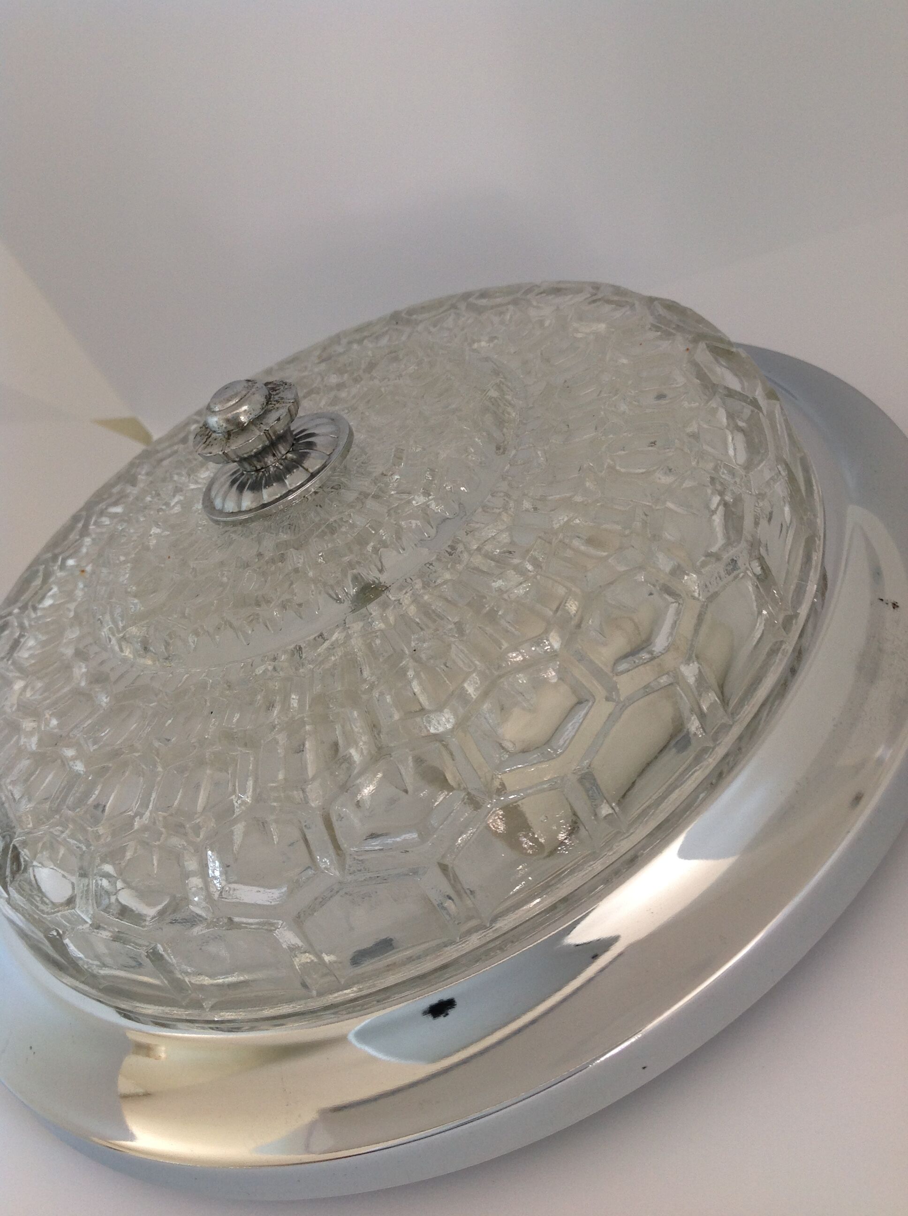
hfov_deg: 40.6
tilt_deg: -32.7
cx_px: 454
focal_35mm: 35
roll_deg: +32.0
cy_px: 608
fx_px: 1227
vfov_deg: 52.7
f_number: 2.4
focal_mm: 4.28
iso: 50
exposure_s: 1/24
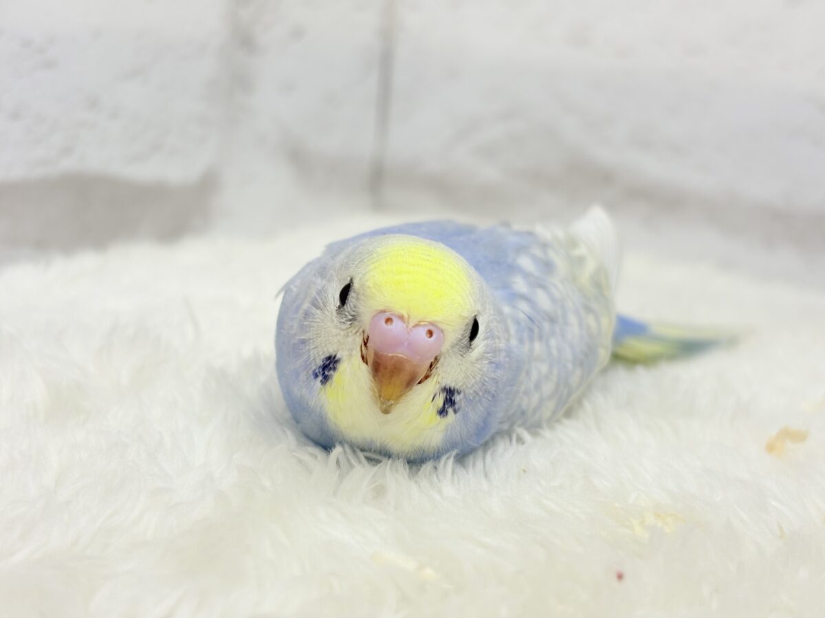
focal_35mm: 52
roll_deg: -5.7
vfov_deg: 28.0
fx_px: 1239
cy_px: 309
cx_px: 412
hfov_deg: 36.8
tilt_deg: -12.8
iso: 25
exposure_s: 1/50
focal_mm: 5.96
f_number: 1.6
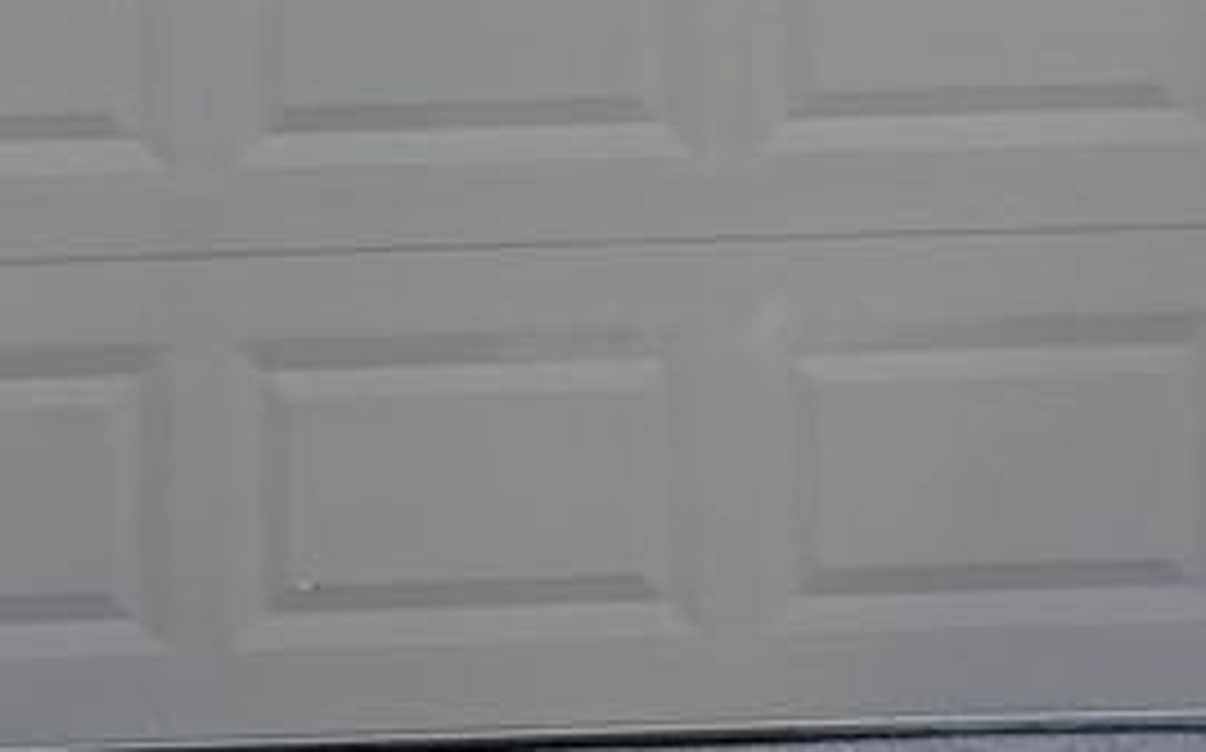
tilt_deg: +4.7
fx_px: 4992
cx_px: 1076
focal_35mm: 152
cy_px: -599
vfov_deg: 8.3
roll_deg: +1.4
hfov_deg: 13.7
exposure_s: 1/2525
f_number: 1.78
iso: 80
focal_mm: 6.76
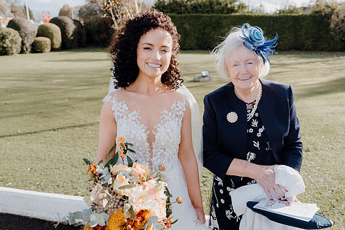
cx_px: 195
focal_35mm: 33
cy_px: 115
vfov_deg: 40.0
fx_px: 316
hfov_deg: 57.0
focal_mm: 28
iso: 125
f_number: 3.5
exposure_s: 1/500
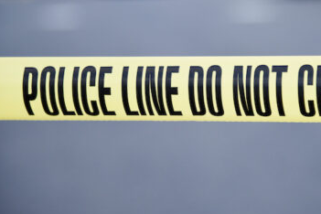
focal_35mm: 205
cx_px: 229
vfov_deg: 6.7
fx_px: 1828
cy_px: 51
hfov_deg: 10.0
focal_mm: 120
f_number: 4.5
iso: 500
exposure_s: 1/200
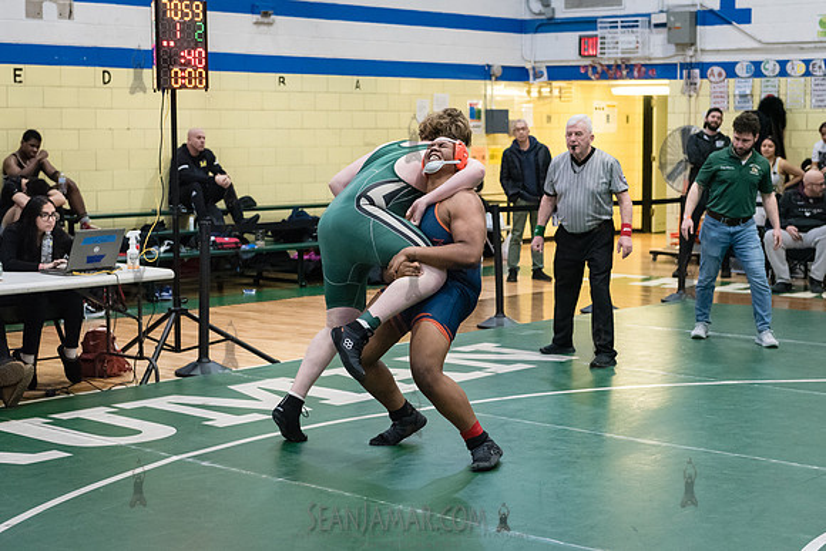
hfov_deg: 31.3
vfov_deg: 21.2
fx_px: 1476
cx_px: 413
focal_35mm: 64
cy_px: 276
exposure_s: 1/500
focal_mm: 60
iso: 8000
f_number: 3.2
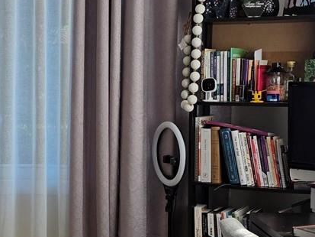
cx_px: 36
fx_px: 810
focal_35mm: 89
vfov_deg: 16.6
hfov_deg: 21.5
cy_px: 144
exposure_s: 1/1614
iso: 80
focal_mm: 6.3
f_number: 1.7
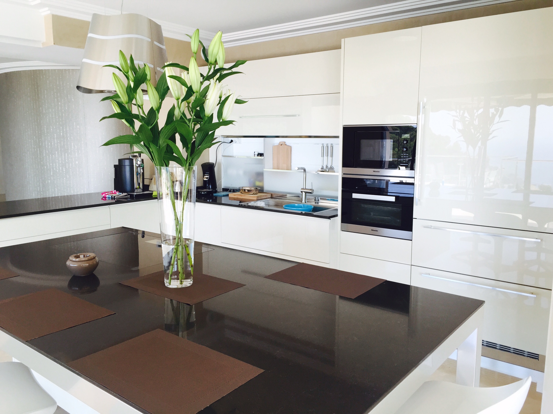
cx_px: 276
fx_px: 463
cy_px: 207
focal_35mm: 29
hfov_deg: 61.7
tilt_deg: -8.2
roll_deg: -0.6
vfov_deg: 48.2
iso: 40
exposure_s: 1/120
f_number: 2.2
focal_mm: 4.15
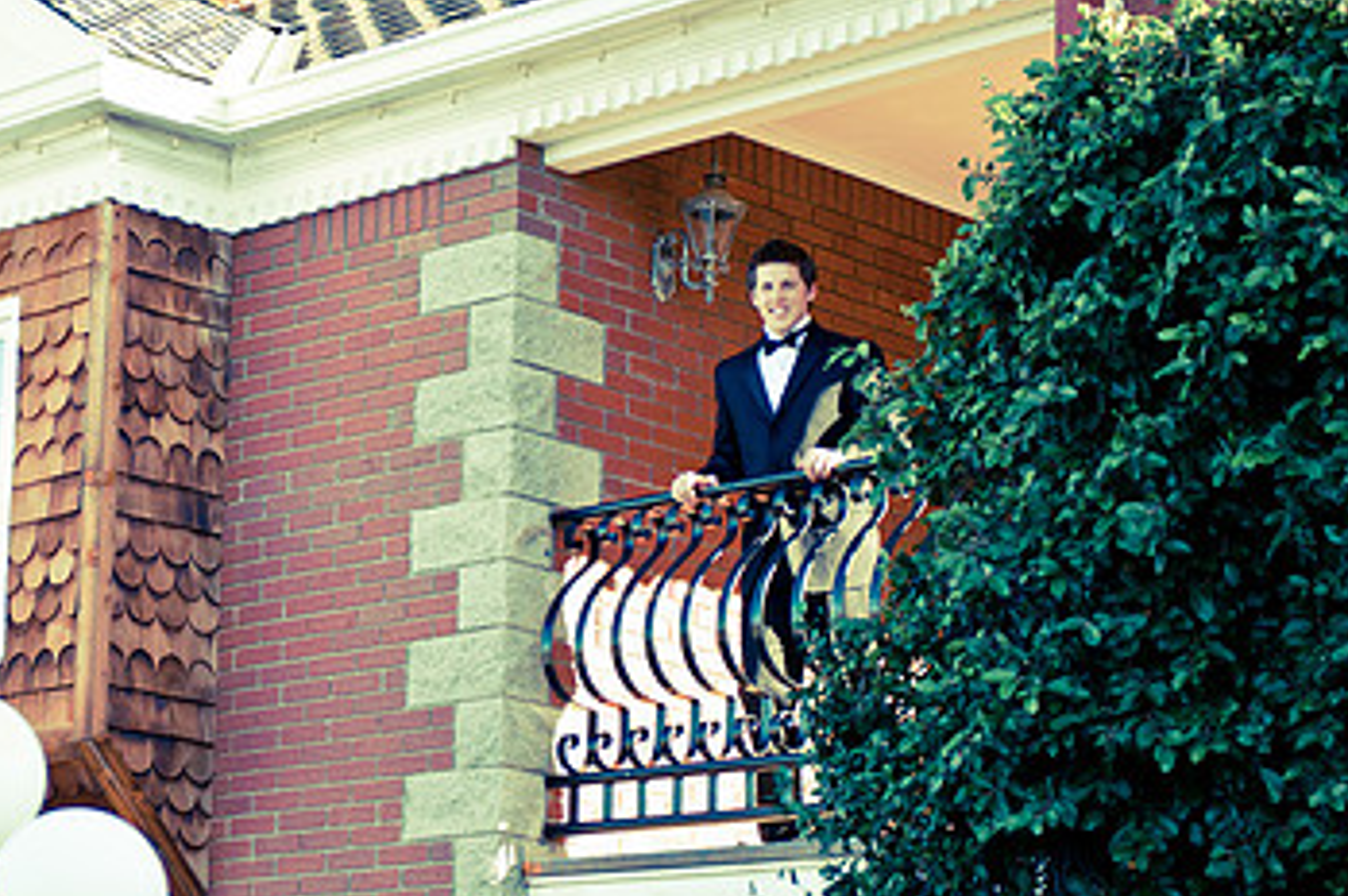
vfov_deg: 13.3
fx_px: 3853
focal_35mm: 103
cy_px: 494
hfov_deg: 19.7
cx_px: 328
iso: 200
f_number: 2.8
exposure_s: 1/250
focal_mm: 62
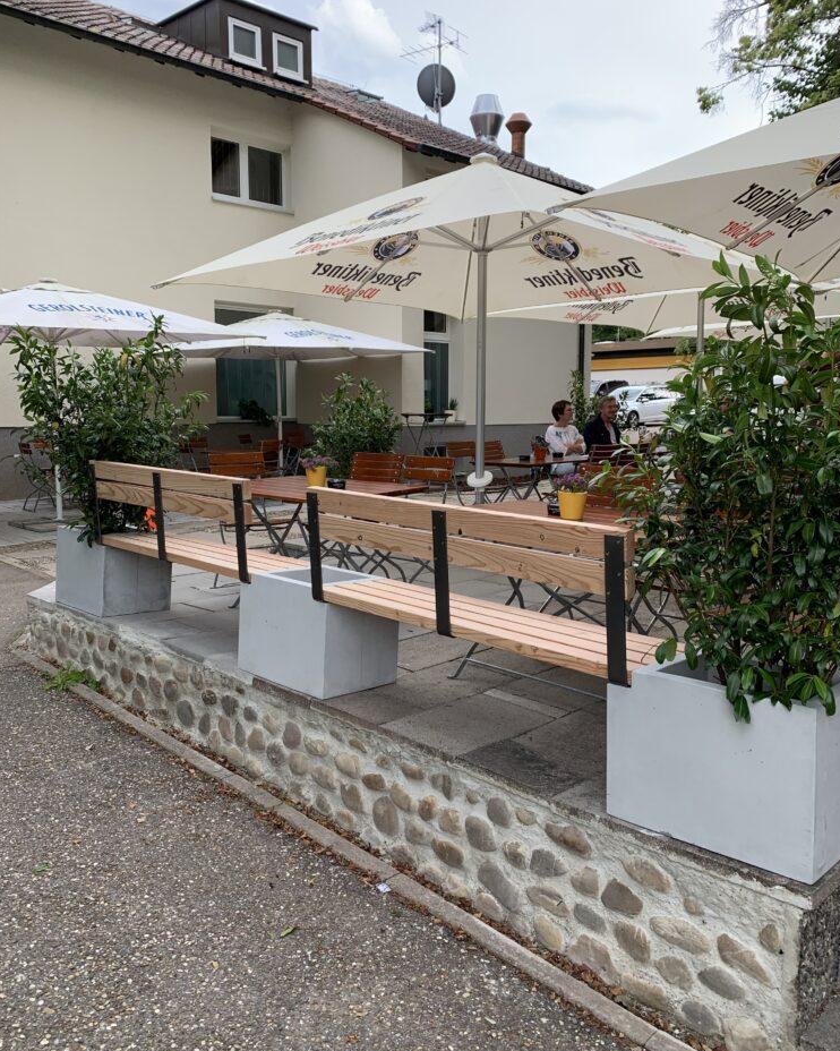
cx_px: 412
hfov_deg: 51.5
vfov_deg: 62.2
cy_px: 506
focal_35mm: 28
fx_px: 870
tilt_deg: -3.9
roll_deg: -0.5
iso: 25
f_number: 1.8
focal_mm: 4.25
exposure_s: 1/288
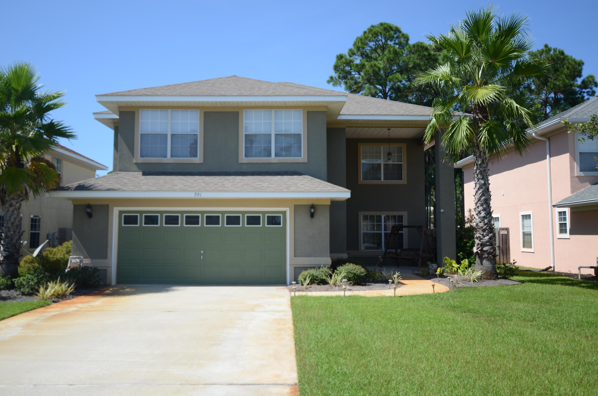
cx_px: 299
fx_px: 448
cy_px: 198
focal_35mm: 27
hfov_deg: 67.5
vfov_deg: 47.7
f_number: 3.5
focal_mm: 18
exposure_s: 1/1600
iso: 200
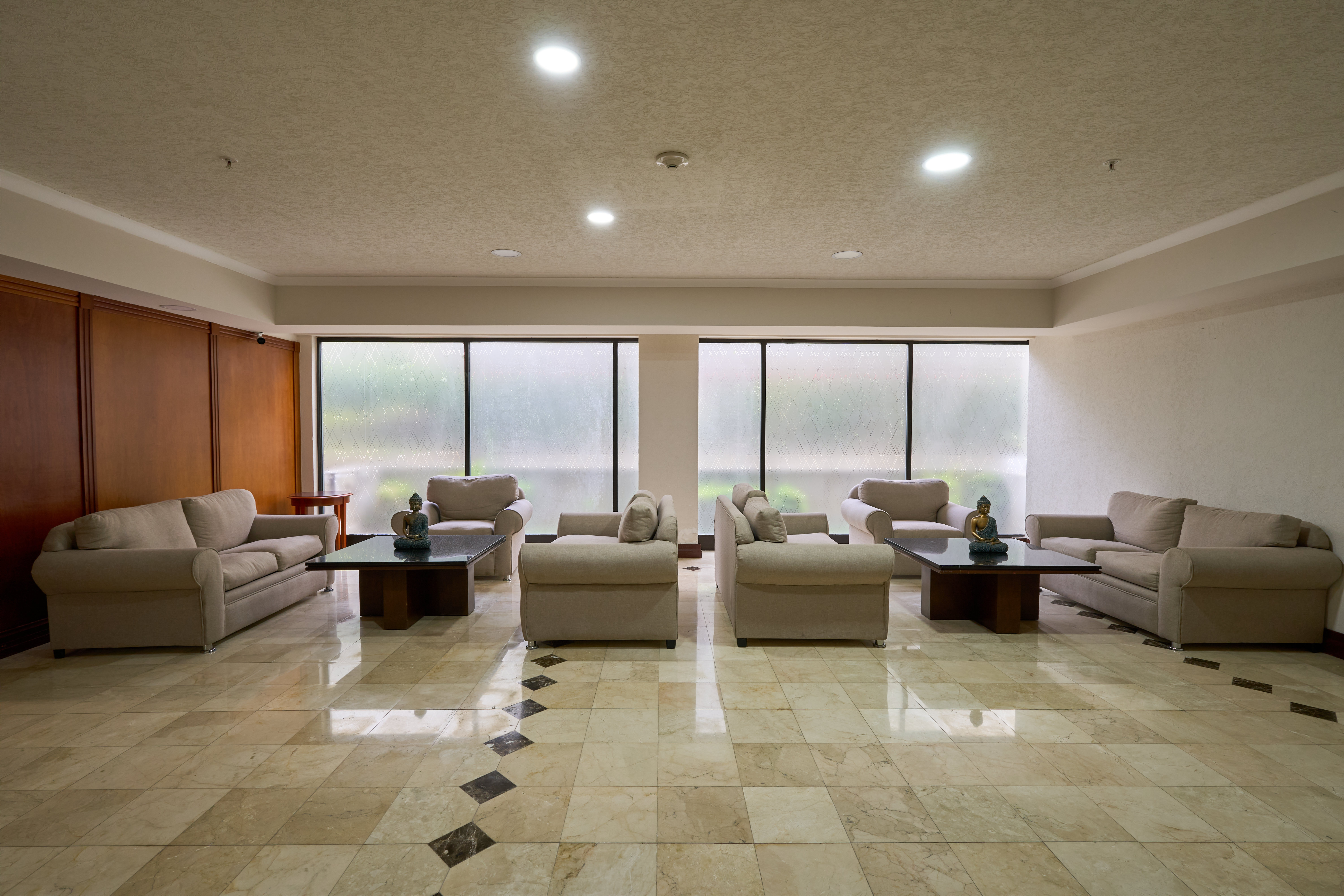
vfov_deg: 72.1
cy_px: 448
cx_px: 672
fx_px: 616
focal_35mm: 16
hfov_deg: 95.0
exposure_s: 1/8
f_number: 9
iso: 200
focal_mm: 16.5
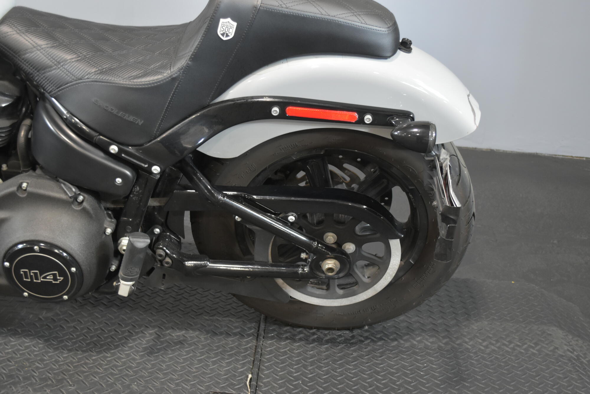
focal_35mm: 44
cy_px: 197
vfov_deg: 30.9
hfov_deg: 44.9
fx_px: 713
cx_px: 295
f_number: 4.5
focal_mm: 29
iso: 1600
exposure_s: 1/15
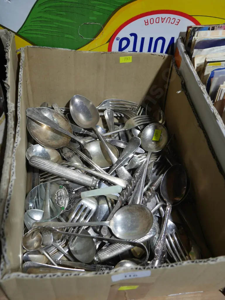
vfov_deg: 51.3
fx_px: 312
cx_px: 112
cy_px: 150
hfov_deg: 39.7
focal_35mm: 36
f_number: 4
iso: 250
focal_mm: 18
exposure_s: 1/60
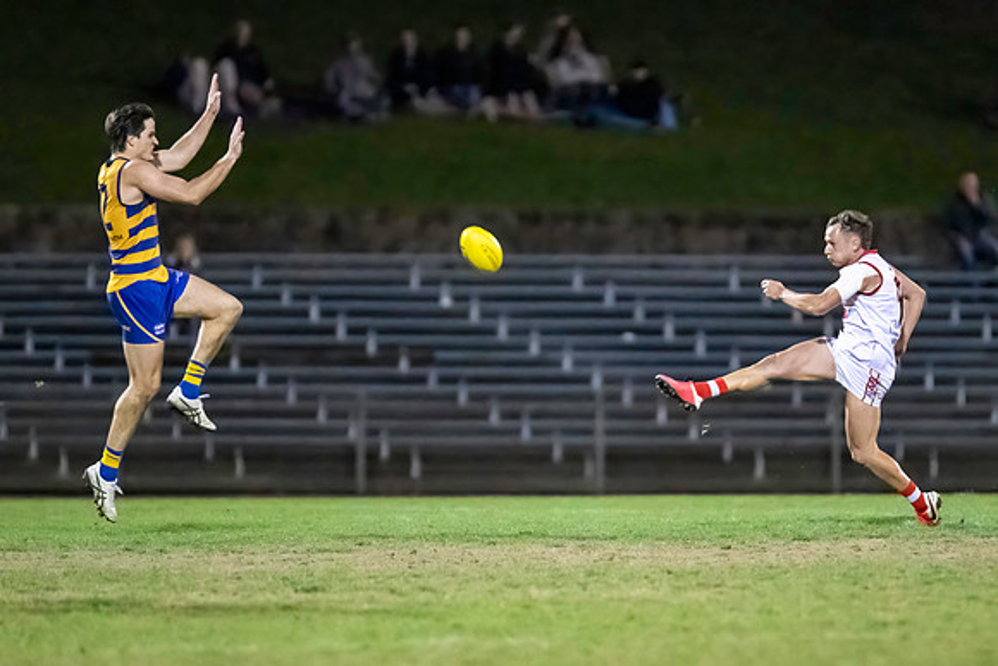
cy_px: 357
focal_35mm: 497
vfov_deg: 2.8
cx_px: 613
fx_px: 13780
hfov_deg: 4.1
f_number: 2.8
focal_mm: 300
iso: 10000
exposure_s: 1/1250
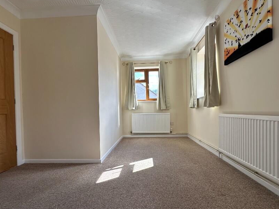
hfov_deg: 87.8
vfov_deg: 71.5
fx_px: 145
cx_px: 139
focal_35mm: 18
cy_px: 113
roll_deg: +1.5
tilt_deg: -0.1
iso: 40
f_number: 2.2
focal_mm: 2.22
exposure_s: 1/178
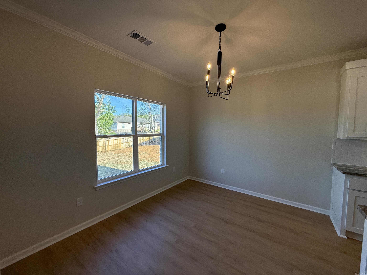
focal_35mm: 14
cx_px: 184
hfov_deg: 102.1
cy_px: 138
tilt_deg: -3.1
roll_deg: -1.0
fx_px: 148
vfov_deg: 85.7
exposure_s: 1/318
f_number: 2.2
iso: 64
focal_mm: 2.22
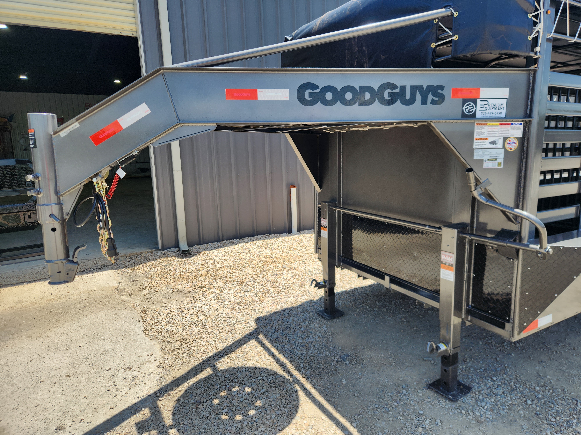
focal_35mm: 23
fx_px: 386
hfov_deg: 73.9
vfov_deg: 58.9
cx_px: 290
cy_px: 218
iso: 20
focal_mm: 5.4
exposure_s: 1/1114
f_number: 1.8
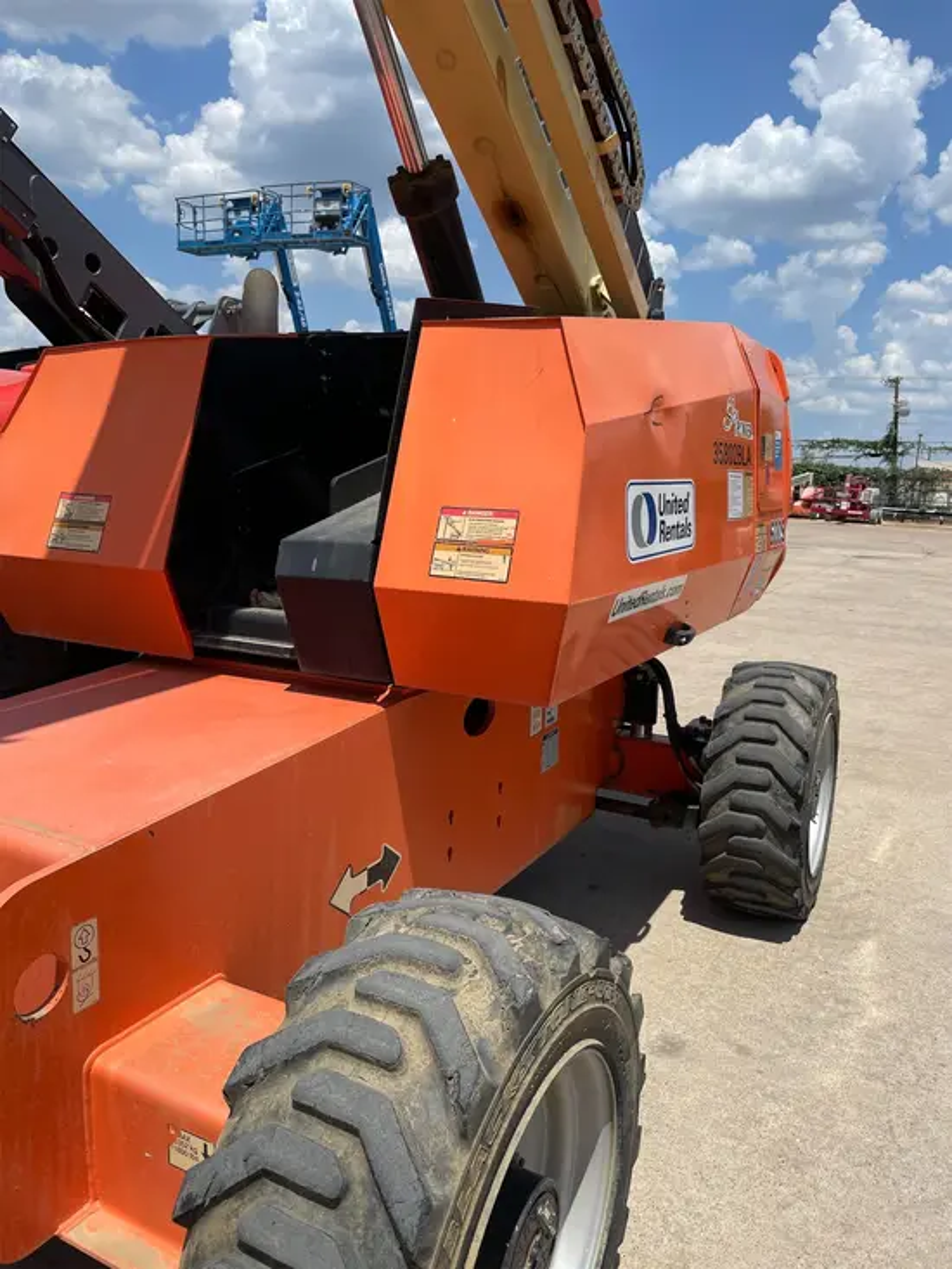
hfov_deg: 53.1
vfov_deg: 67.3
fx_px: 953
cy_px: 634
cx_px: 476
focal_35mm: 26
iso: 50
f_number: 1.6
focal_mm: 4.2
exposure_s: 1/6135
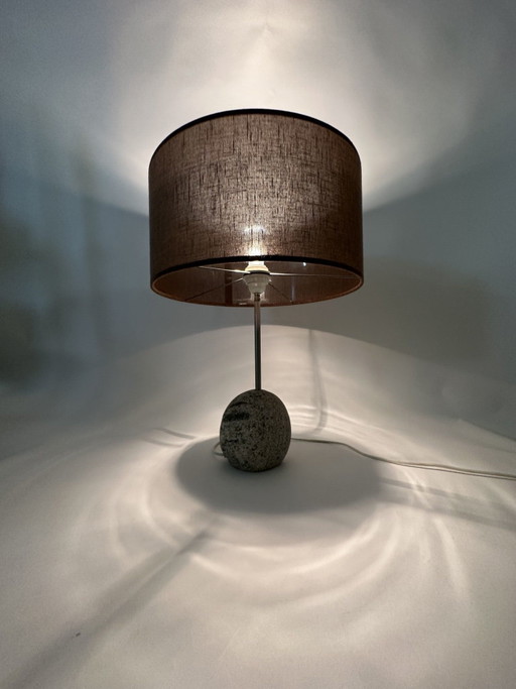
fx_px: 278
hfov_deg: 85.7
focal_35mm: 14
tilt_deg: -1.3
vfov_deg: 102.1
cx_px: 258
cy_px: 344
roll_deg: +0.5
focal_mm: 2.22
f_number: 2.2
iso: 250
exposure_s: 1/50
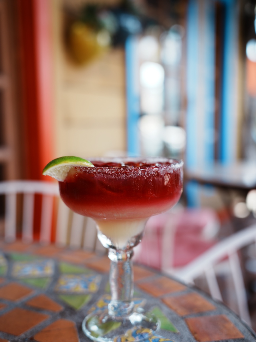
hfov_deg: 33.0
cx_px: 128
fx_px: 433
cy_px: 177
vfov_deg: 43.0
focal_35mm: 44
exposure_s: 1/125
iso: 100
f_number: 2.8
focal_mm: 39.8
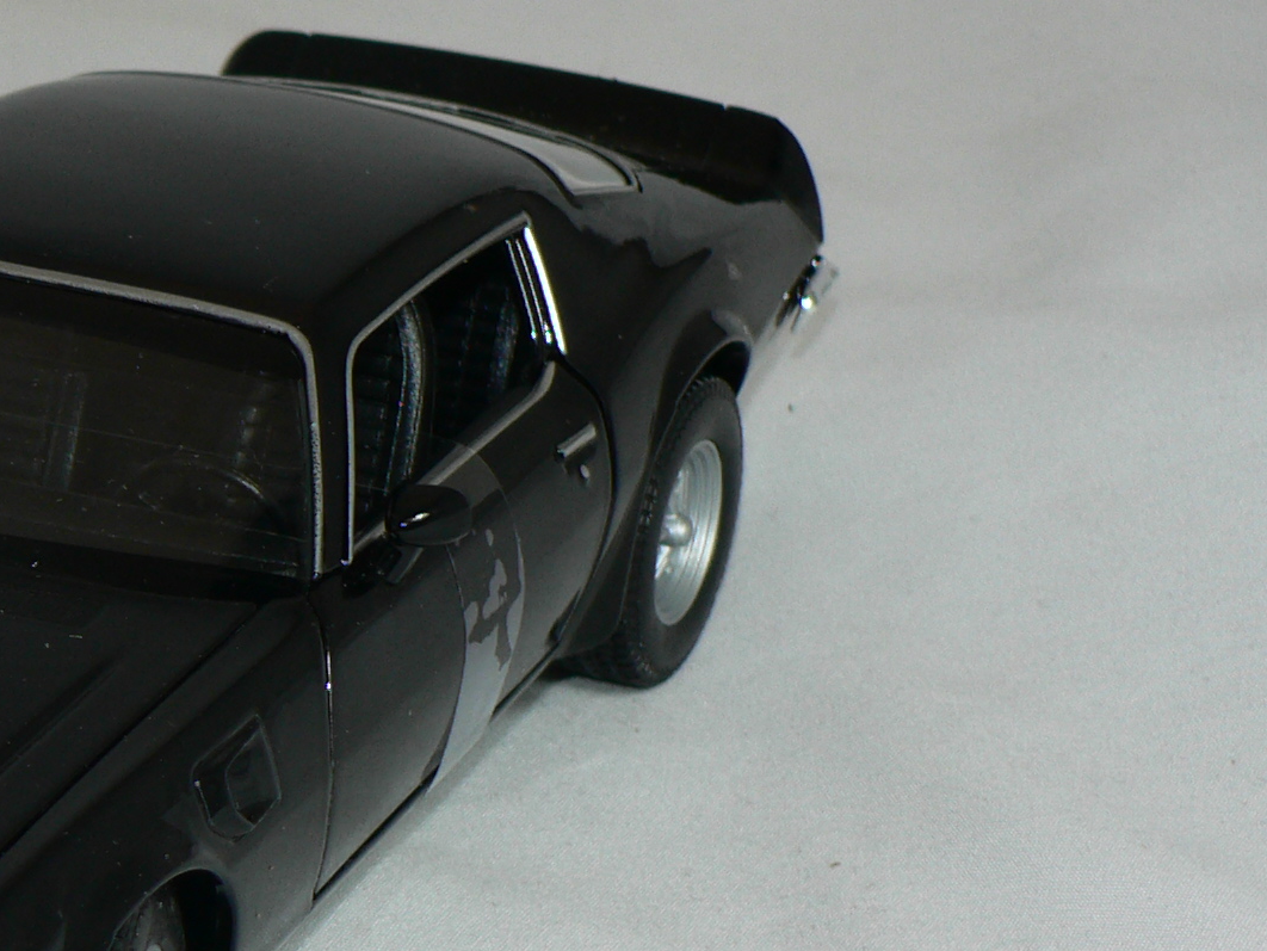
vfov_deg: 10.1
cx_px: 7
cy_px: 611
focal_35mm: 147
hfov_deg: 13.3
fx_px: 5382
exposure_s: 1/60
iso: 80
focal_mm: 10.2
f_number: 3.2
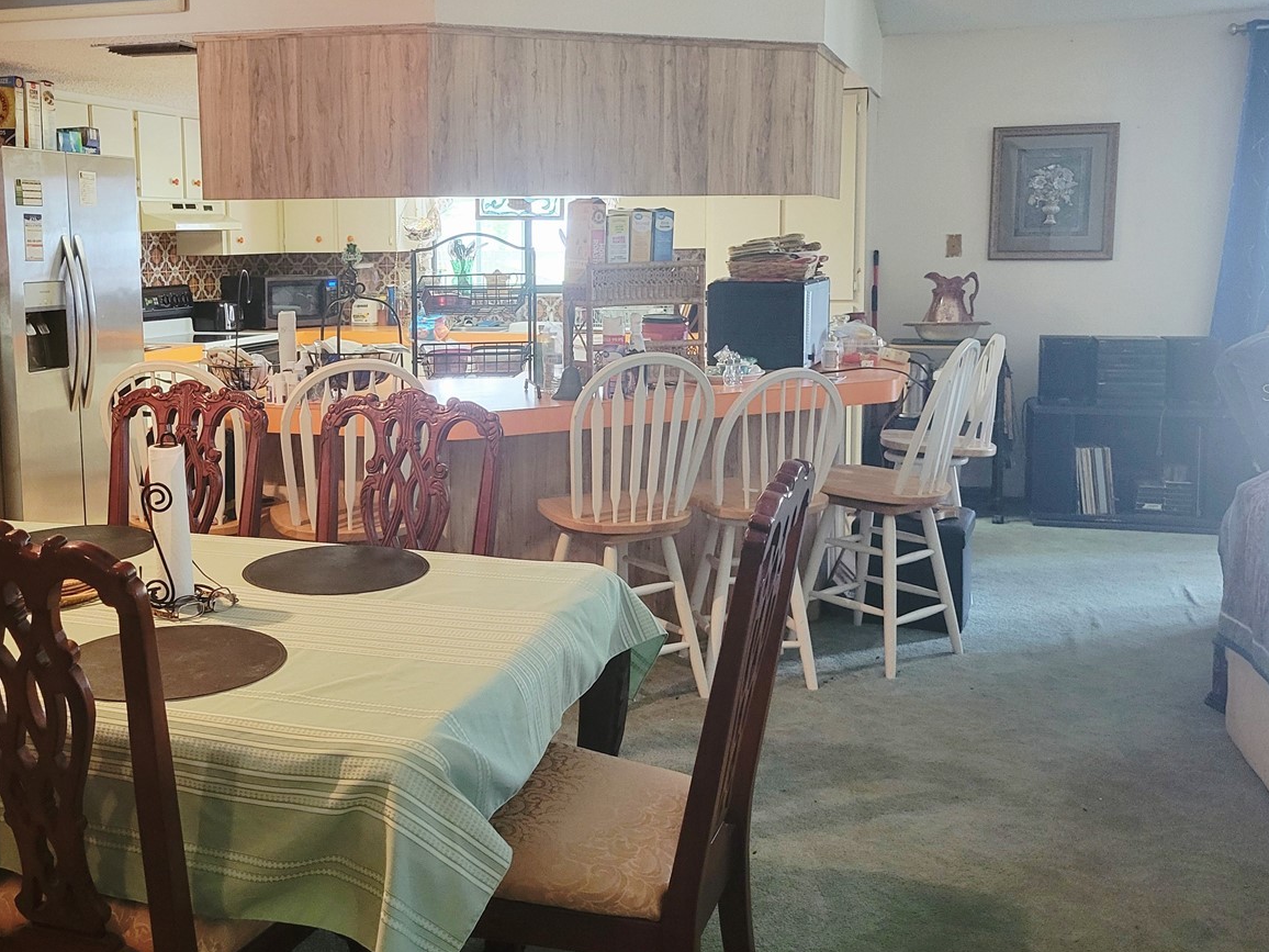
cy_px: 392
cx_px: 487
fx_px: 1320
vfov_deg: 39.5
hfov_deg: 50.9
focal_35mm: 36
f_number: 1.8
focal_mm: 5.4
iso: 320
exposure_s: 1/40
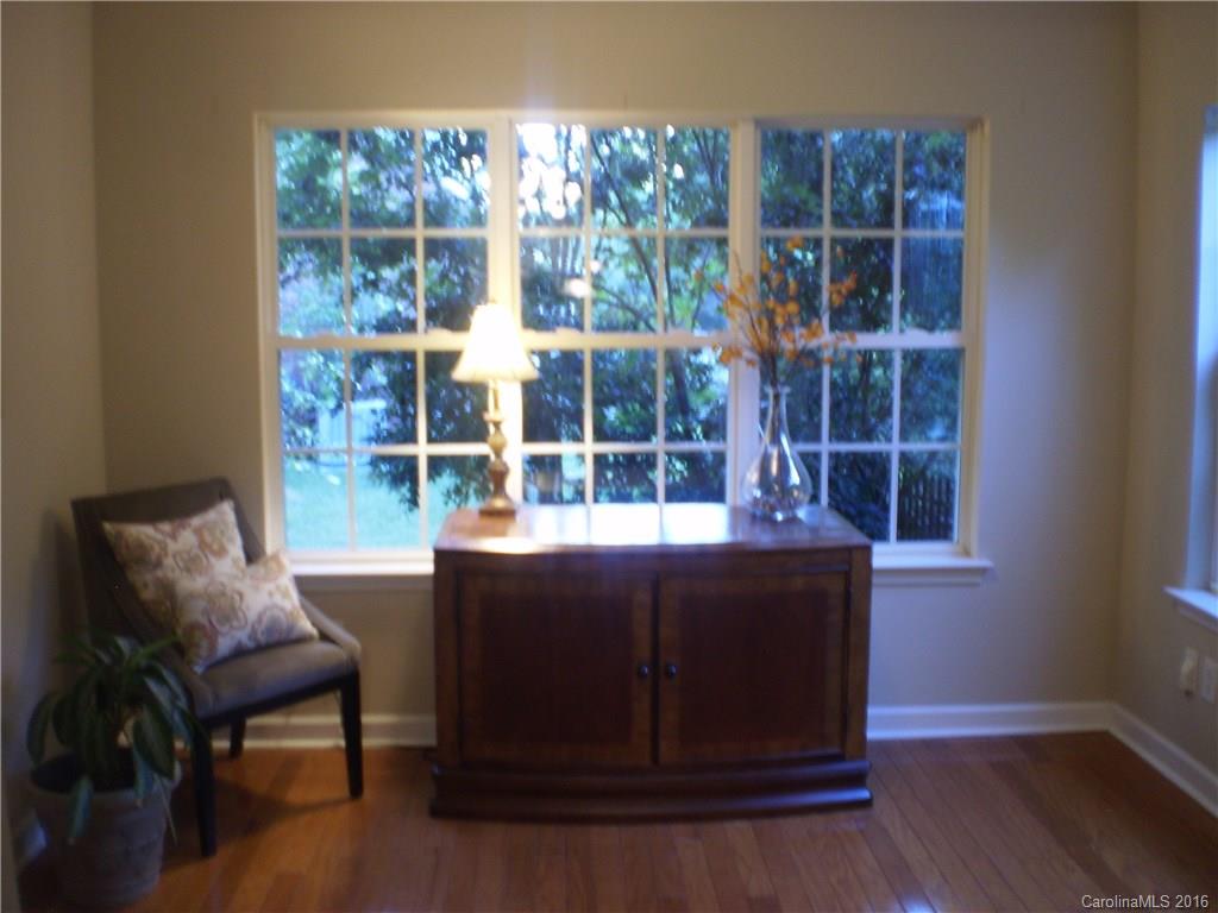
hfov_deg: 51.4
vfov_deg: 39.7
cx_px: 609
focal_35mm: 36
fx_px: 1267
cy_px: 456
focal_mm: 6.3
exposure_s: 1/6
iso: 125
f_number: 3.1
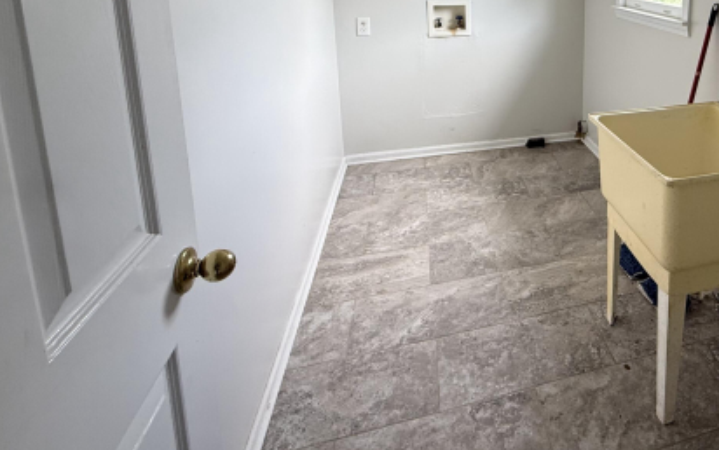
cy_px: 35
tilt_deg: -8.4
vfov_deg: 45.7
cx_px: 566
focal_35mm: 24
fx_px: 471
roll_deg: -0.9
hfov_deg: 68.3
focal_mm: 2.22
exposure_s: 1/99
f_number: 2.2
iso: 250
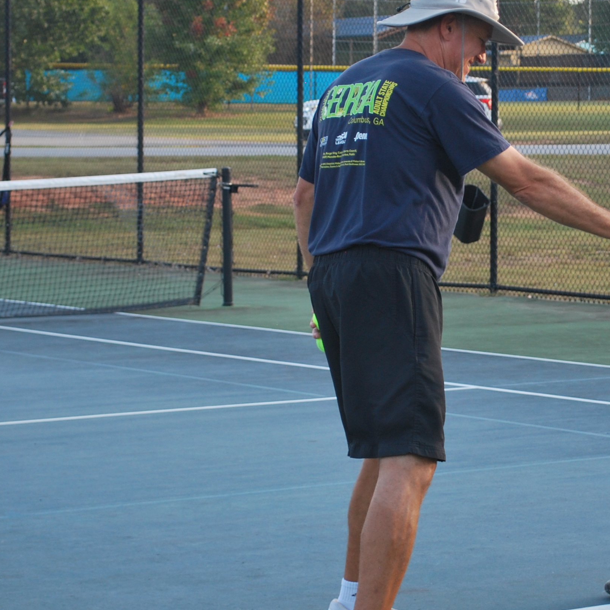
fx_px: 2652
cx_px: 433
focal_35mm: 133
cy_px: 258
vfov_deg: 13.1
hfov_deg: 13.1
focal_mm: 44
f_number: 5.6
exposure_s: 1/125
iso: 180
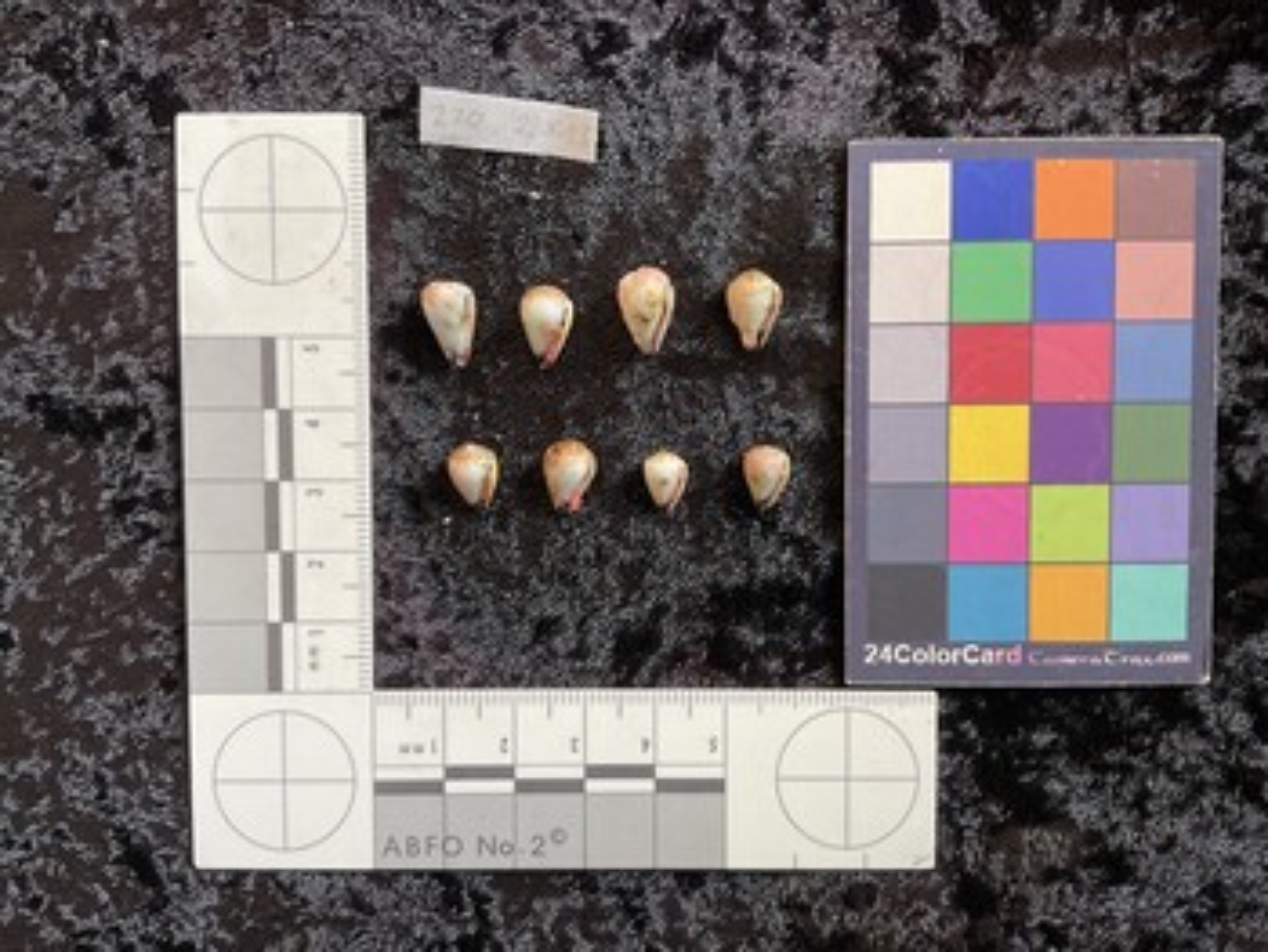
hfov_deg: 61.6
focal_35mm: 29
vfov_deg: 48.3
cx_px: 634
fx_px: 1063
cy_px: 476
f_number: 1.8
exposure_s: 1/50
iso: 50
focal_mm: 3
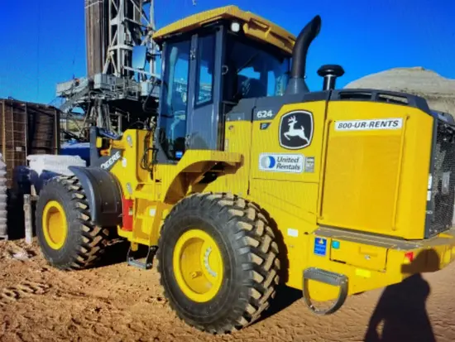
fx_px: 342
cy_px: 171
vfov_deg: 53.1
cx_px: 228
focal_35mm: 26
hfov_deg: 67.3
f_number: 1.6
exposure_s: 1/120
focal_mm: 4.2
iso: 125
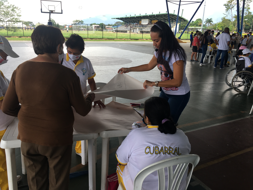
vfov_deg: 48.2
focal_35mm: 29
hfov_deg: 61.7
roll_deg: -0.2
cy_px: 95
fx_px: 212
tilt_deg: -19.1
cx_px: 126
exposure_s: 1/149
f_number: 2.2
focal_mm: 4.15
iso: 25
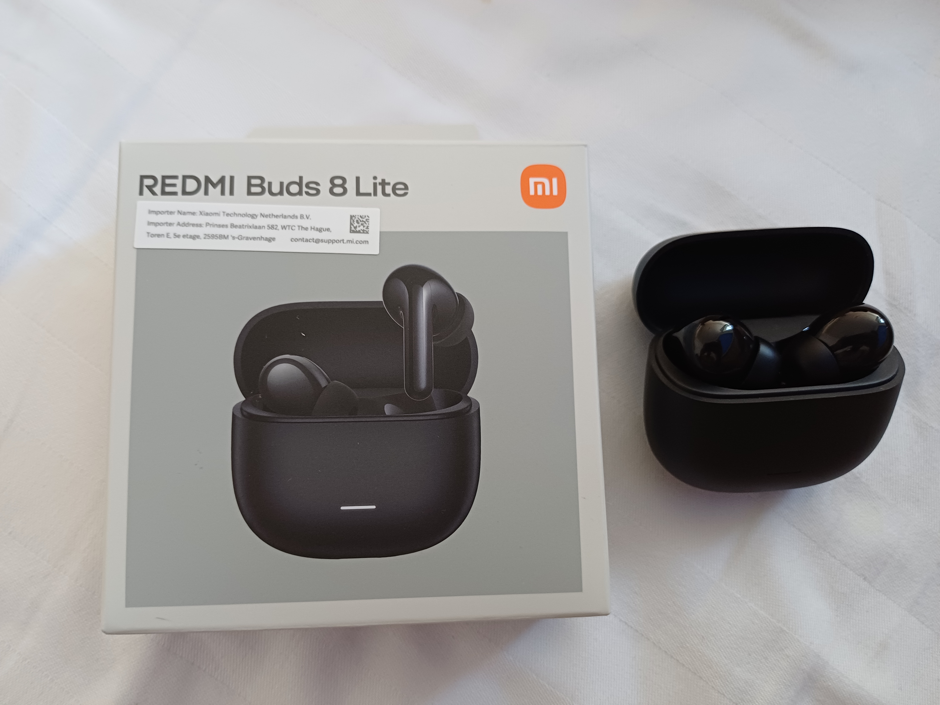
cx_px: 470
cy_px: 352
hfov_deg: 69.4
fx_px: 679
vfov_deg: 54.9
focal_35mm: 25
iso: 320
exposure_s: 1/33.3
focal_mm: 4.65
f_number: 1.8
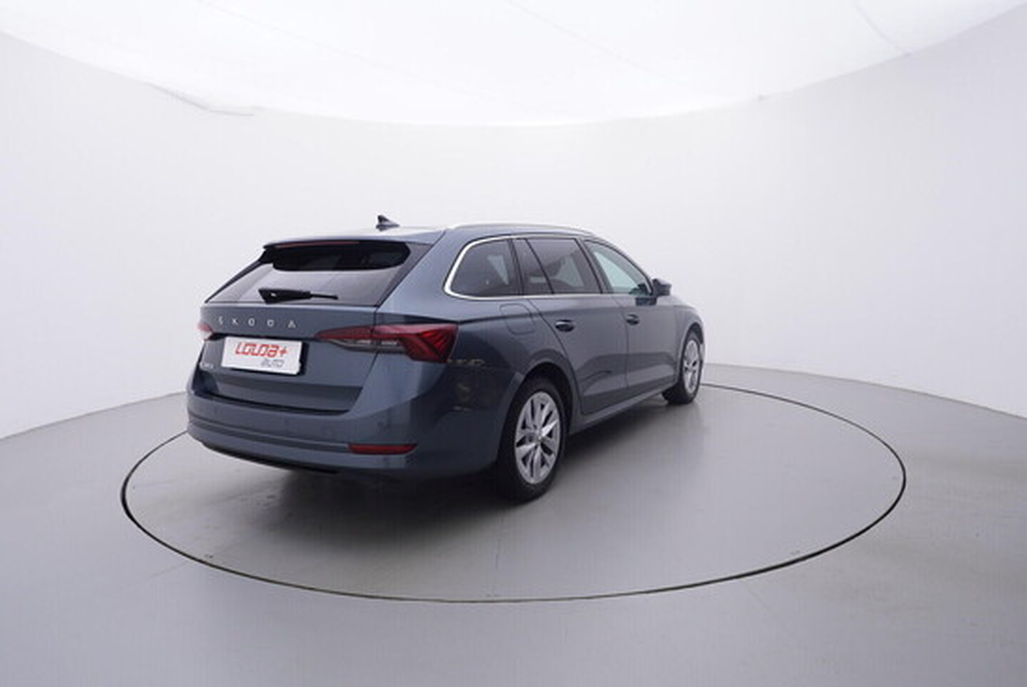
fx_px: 642
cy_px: 344
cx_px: 514
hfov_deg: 77.3
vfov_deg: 56.2
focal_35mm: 22
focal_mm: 15
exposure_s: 1/80
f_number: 5
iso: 200
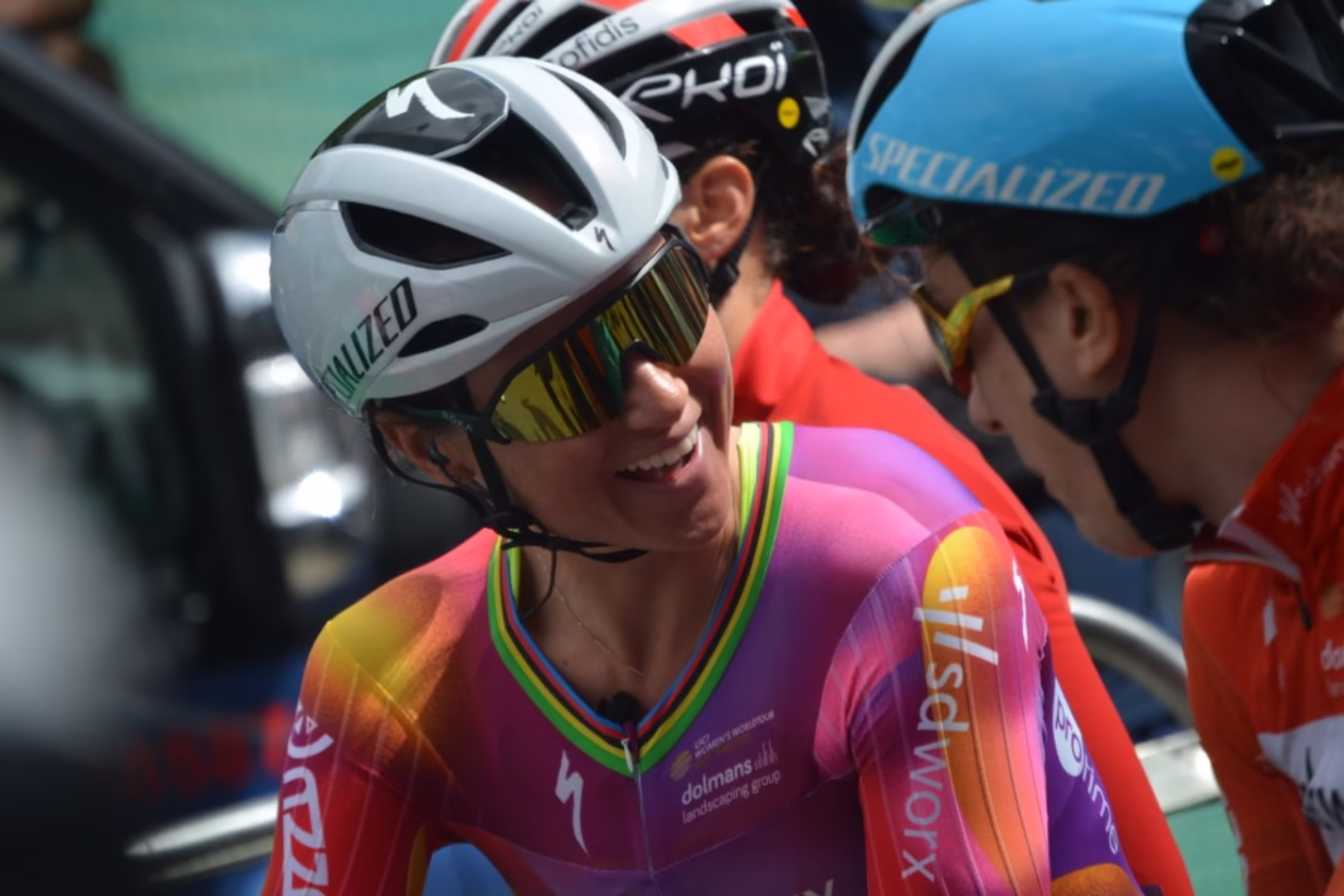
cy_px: 448
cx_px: 672
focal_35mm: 300
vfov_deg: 4.6
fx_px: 11199
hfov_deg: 6.9
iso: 400
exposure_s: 1/2000
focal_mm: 200
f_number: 5.6
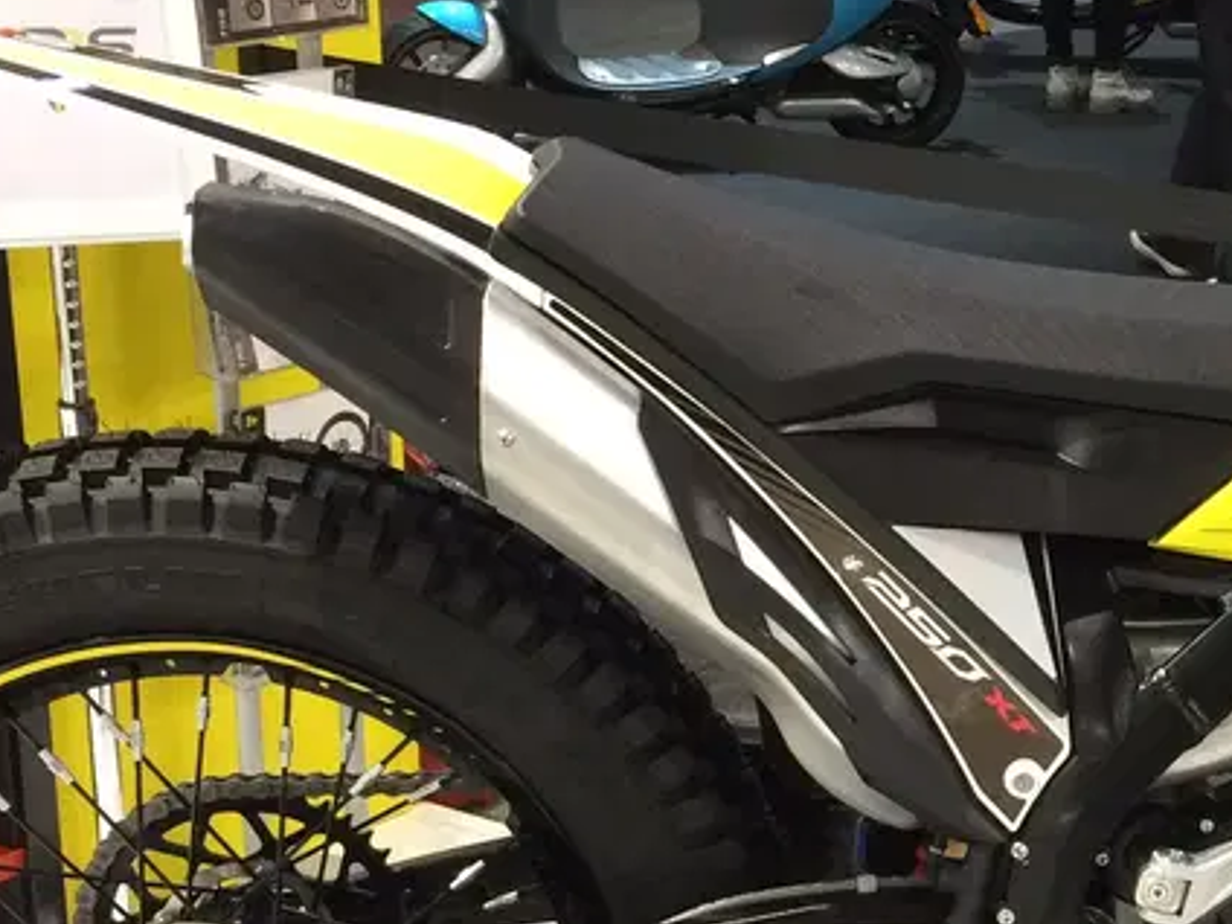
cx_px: 1264
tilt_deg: -19.3
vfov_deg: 17.9
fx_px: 2918
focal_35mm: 82
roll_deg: -0.9
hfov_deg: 22.8
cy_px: 631
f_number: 2.2
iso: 80
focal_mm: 4.15
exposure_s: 1/33
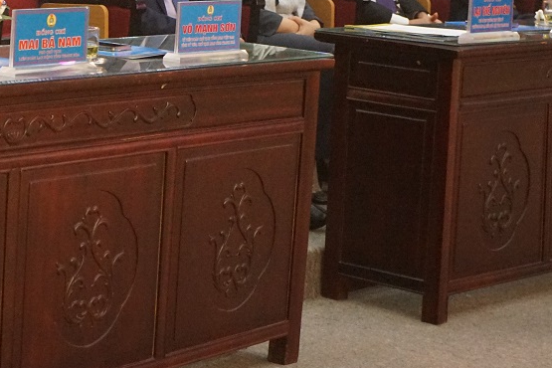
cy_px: -16
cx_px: 148
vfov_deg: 11.2
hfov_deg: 16.8
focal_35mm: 121
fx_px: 1855
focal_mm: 56
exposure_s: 1/160
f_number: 5
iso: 8000
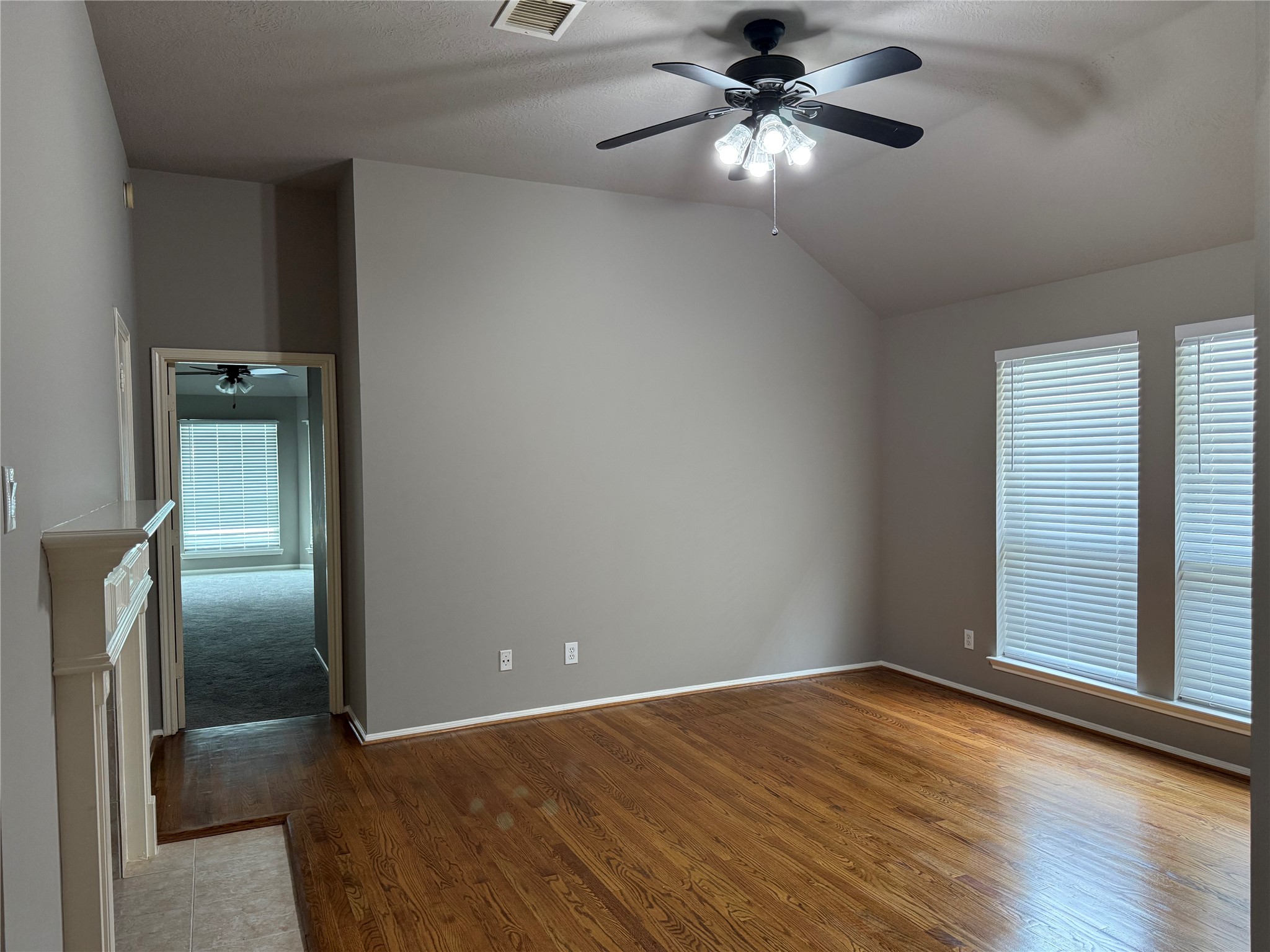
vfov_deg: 56.8
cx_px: 635
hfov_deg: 71.6
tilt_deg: -0.7
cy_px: 476
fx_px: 881
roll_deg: +0.9
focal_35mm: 24
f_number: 1.78
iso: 250
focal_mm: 6.76
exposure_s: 1/120
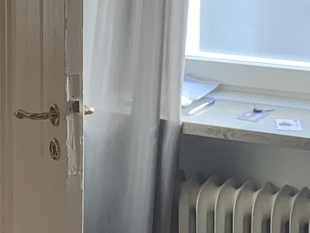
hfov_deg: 14.7
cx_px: 57
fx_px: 1191
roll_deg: -1.0
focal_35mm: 133
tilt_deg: -7.8
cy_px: -26
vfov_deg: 11.0
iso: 80
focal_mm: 4.25
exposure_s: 1/121
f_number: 1.8
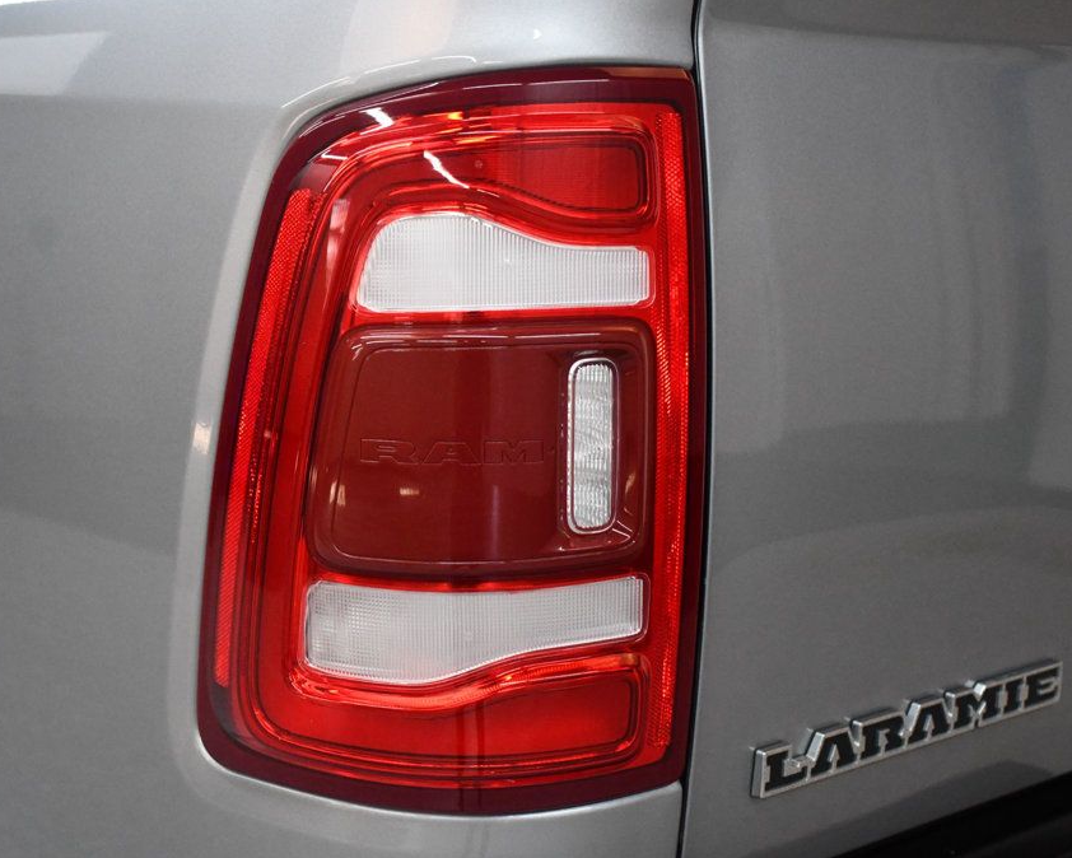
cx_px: 493
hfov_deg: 29.1
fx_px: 2063
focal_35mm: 65
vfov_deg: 23.5
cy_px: 429
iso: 2800
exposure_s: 1/125
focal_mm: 38
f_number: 4.2
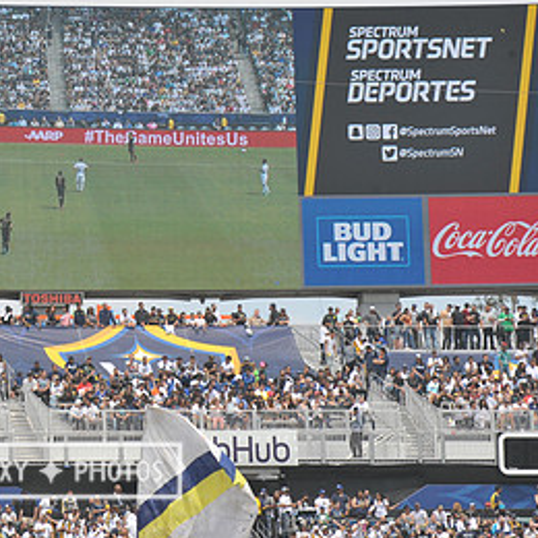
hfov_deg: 7.1
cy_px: 159
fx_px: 4326
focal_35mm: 246
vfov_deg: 7.1
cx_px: 35
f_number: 11
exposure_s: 1/500
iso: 320
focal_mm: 130
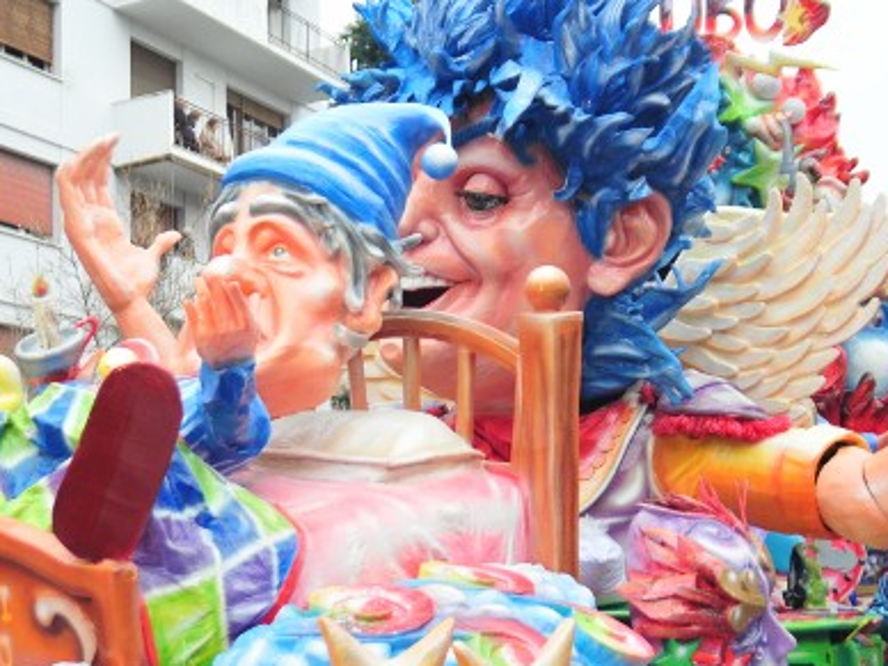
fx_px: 1462
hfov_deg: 33.8
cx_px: 421
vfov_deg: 25.6
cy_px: 393
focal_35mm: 57
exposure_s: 1/500
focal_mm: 24
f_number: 2.8
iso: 500
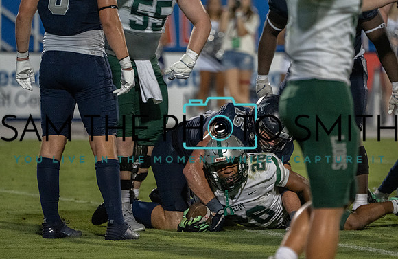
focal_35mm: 482
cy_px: 161
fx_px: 5290
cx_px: 244
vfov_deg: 2.8
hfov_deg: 4.3
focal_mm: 376
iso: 10000
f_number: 5.6
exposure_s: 1/1000
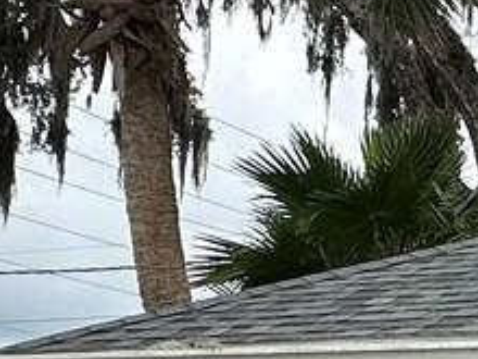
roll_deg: -0.2
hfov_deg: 17.0
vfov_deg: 13.1
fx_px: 1408
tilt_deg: -2.2
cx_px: 763
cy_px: 644
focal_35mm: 102
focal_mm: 2.22
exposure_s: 1/917
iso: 40
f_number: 2.2
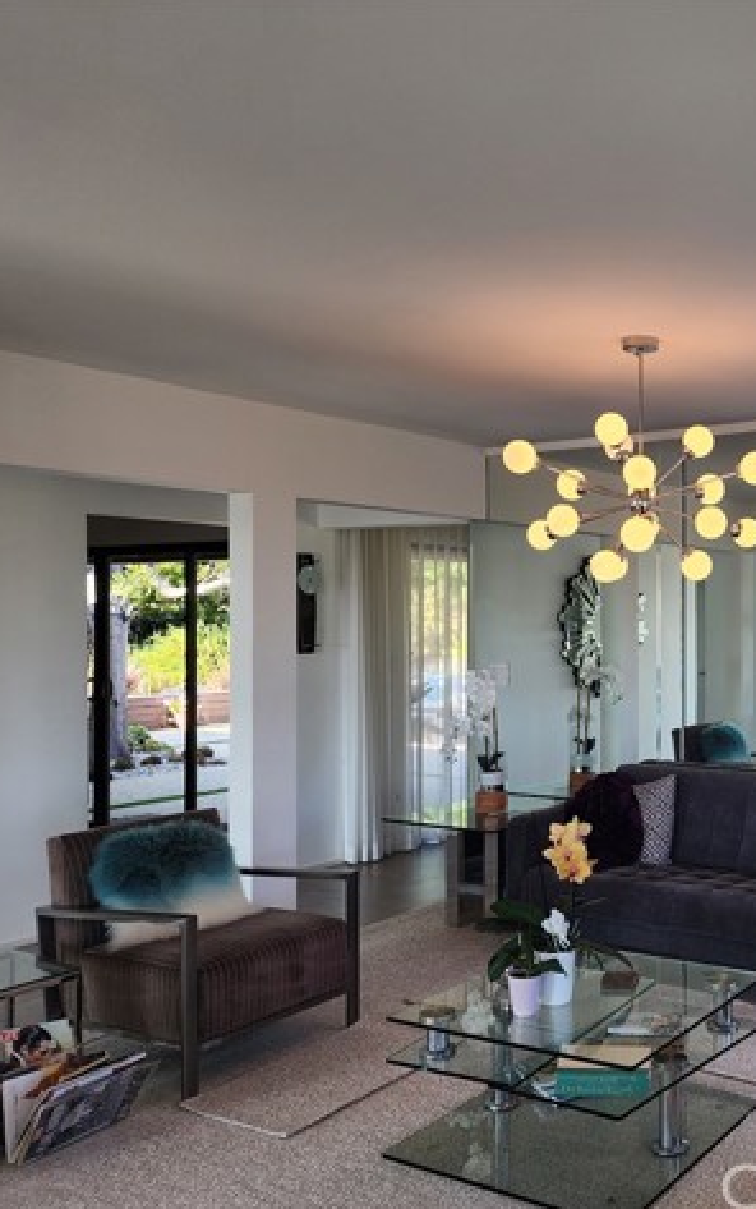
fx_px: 1087
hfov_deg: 35.5
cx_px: 713
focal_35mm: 33
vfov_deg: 58.1
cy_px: 611
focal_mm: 6.4
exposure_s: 1/120
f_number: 1.8
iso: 64
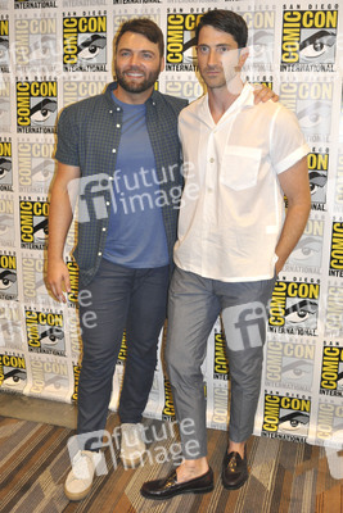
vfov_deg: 53.1
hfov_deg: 36.9
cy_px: 256
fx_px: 514
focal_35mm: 36
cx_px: 172
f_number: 4.5
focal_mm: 24
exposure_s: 1/60
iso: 1000
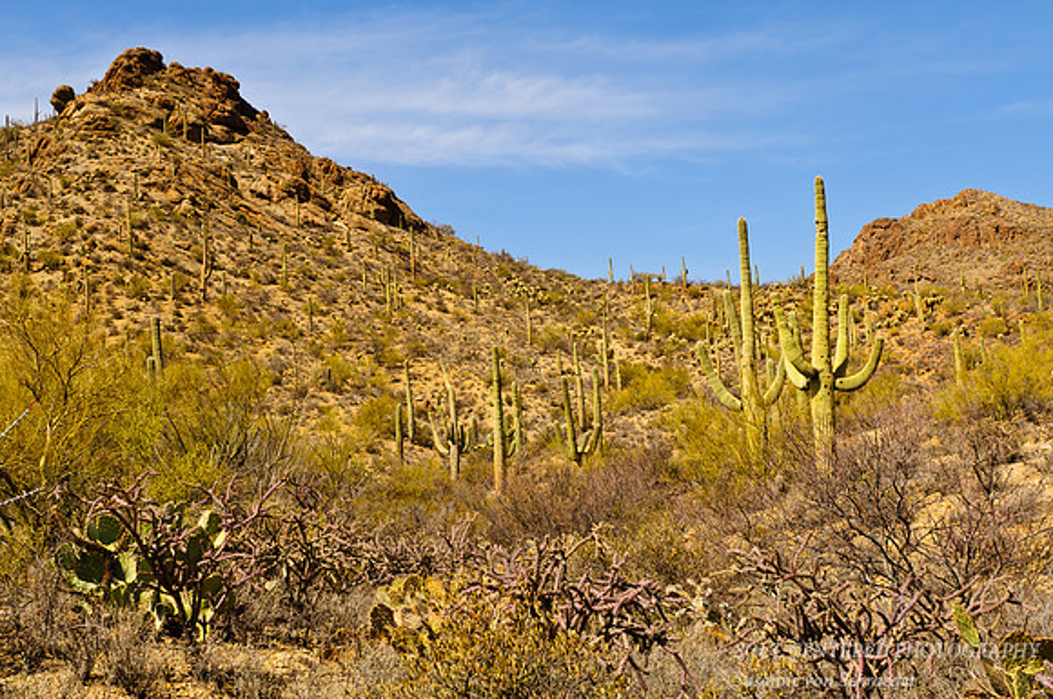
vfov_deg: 31.8
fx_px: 1227
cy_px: 350
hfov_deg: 46.5
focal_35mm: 42
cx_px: 526
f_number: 13
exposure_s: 1/180
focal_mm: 28
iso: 200
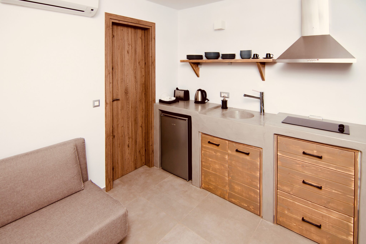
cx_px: 183
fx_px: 168
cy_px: 122
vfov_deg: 72.0
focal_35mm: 16
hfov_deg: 95.0
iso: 200
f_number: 4.5
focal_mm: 11
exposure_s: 1/200
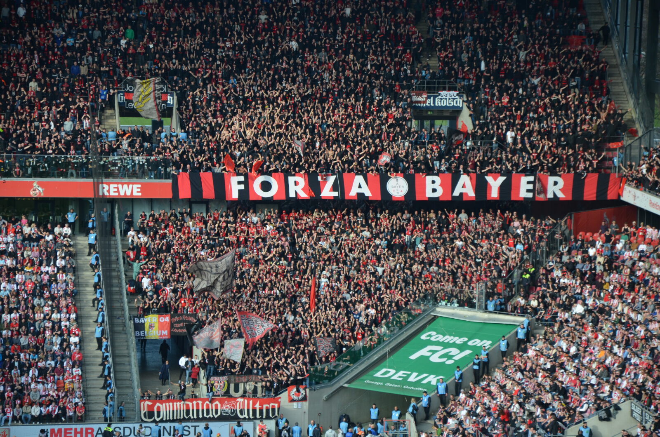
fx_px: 2882
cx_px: 330
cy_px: 218
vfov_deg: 8.7
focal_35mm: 158
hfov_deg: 13.1
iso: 400
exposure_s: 1/400
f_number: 5.6
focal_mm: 105
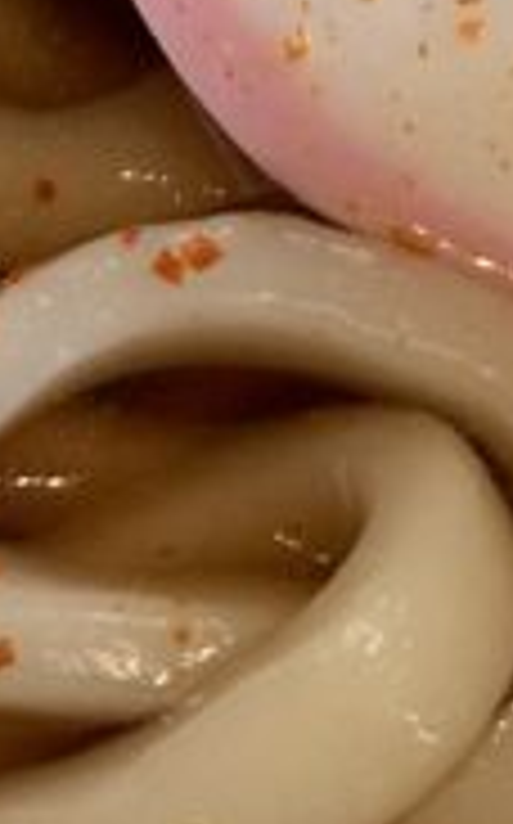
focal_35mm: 166
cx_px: 310
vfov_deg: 11.4
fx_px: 3722
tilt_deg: -58.6
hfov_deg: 7.9
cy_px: -792
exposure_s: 1/50
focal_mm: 3.99
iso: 100
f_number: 1.8
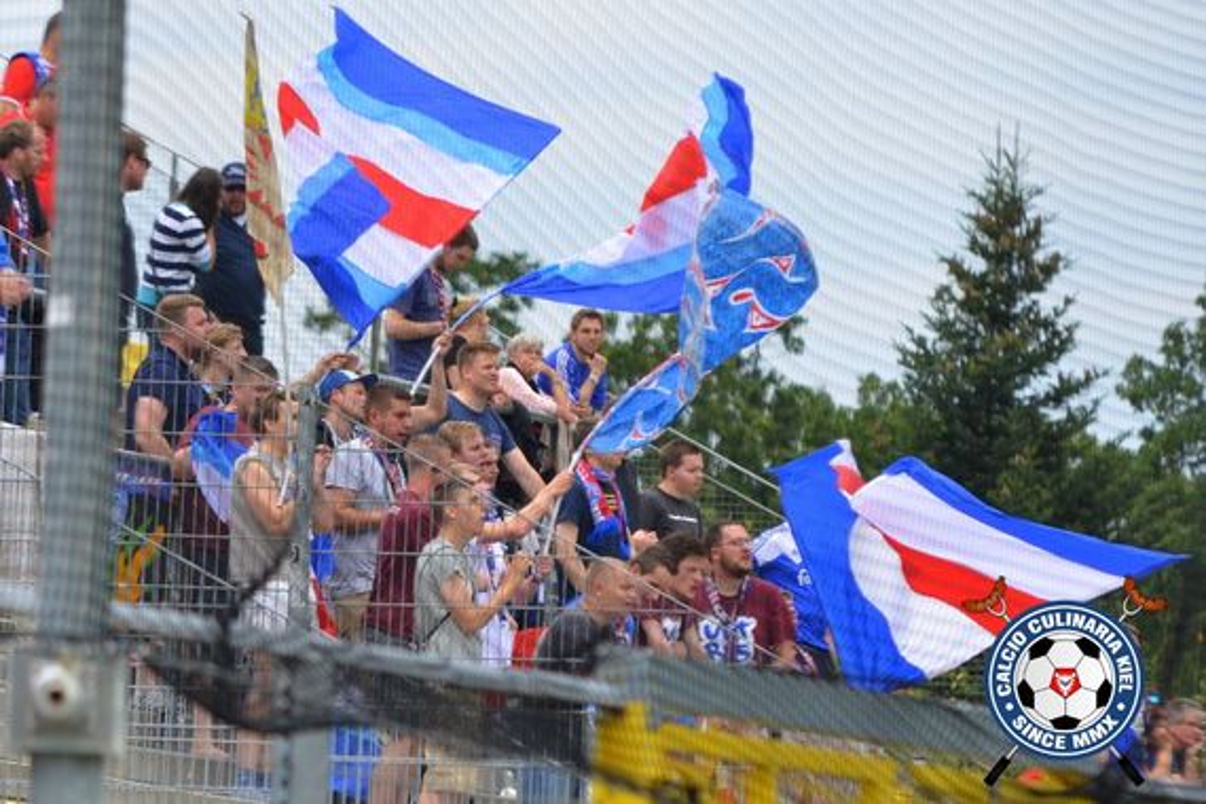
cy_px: 402
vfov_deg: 4.6
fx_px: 10049
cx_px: 603
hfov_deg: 6.9
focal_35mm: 300
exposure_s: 1/1000
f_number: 4
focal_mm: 200
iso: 450
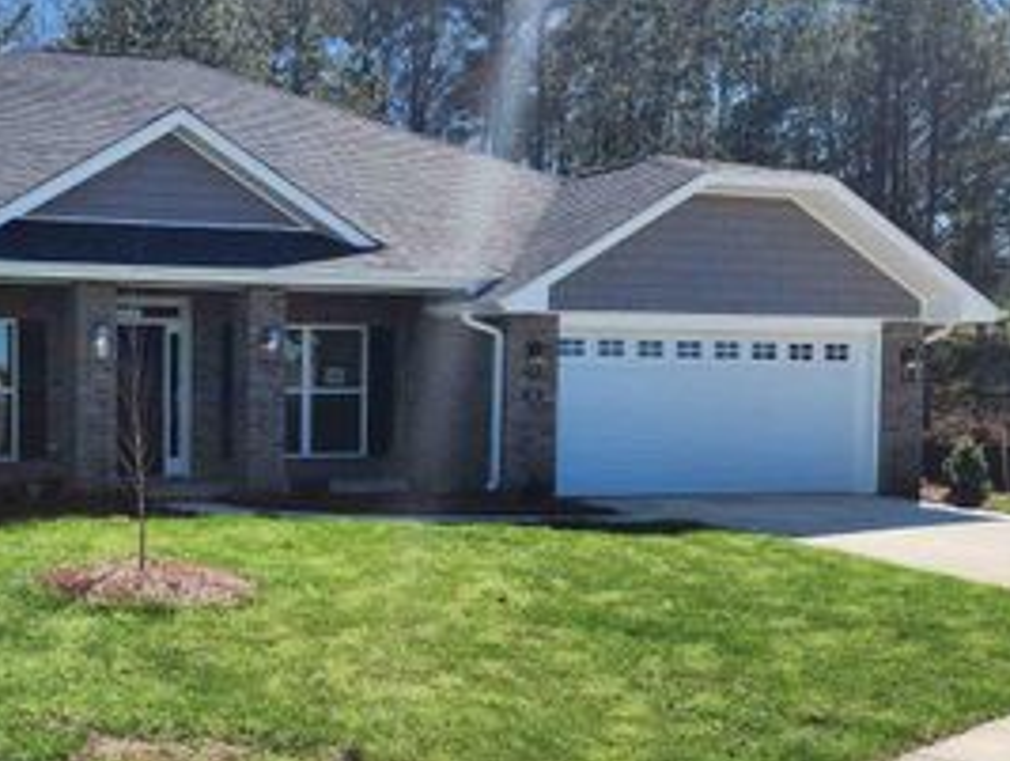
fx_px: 1256
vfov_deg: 33.6
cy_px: 445
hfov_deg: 40.8
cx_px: 125
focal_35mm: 43
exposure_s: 1/900
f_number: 1.8
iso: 12
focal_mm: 6.4
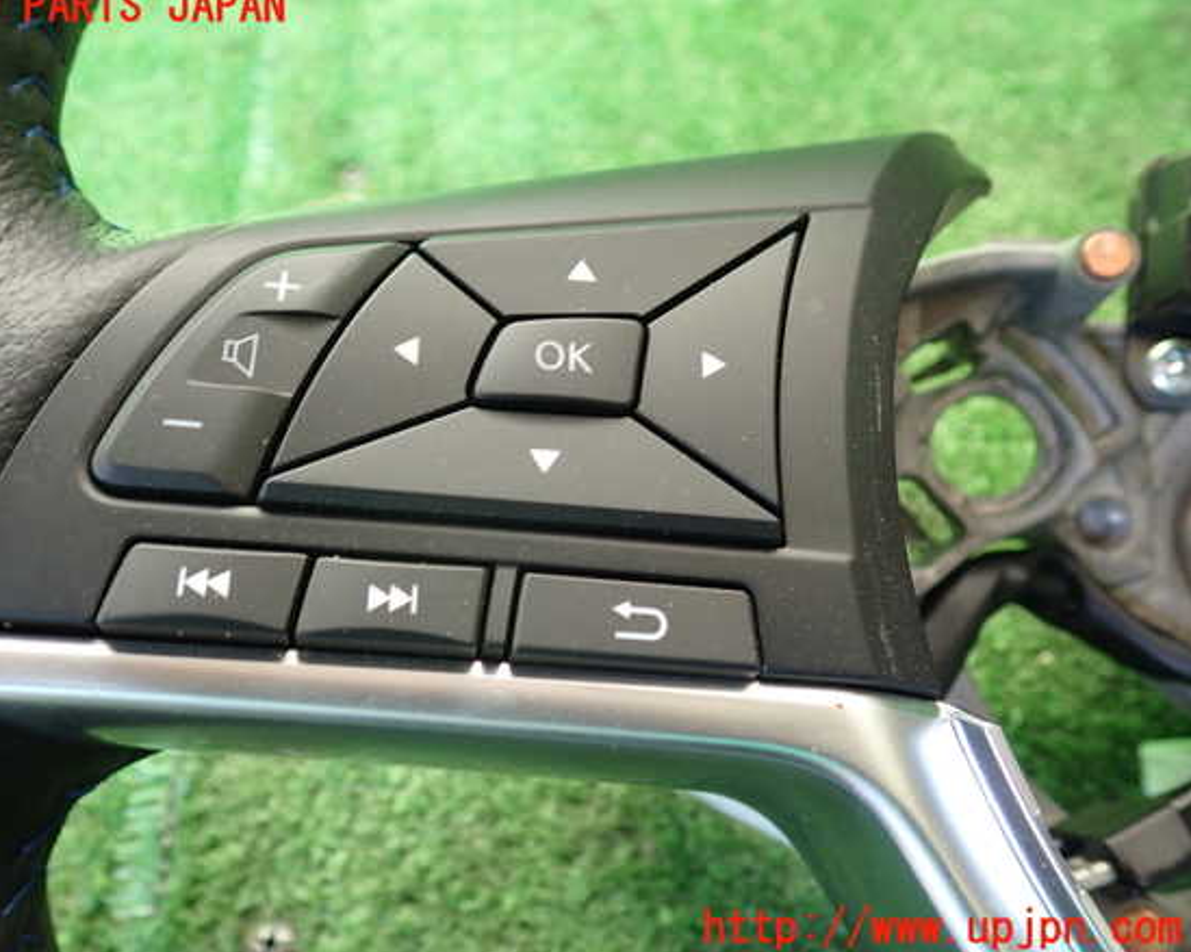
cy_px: 468
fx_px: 1128
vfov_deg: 45.8
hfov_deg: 55.6
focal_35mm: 32
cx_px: 542
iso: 200
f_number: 2.3
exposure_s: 1/60
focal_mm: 5.4
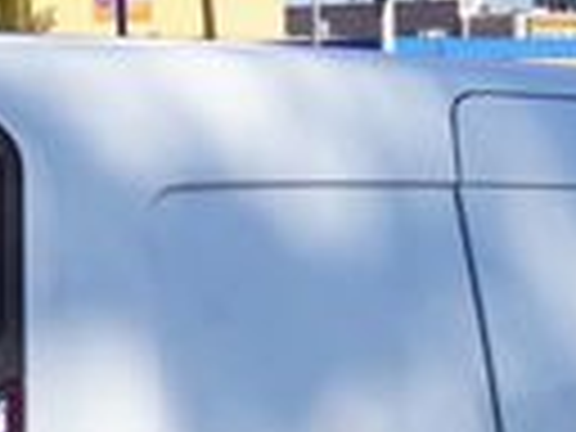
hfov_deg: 13.0
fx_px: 2519
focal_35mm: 151
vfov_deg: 9.3
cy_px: 774
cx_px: 382
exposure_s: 1/100
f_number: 14
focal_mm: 21
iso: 100
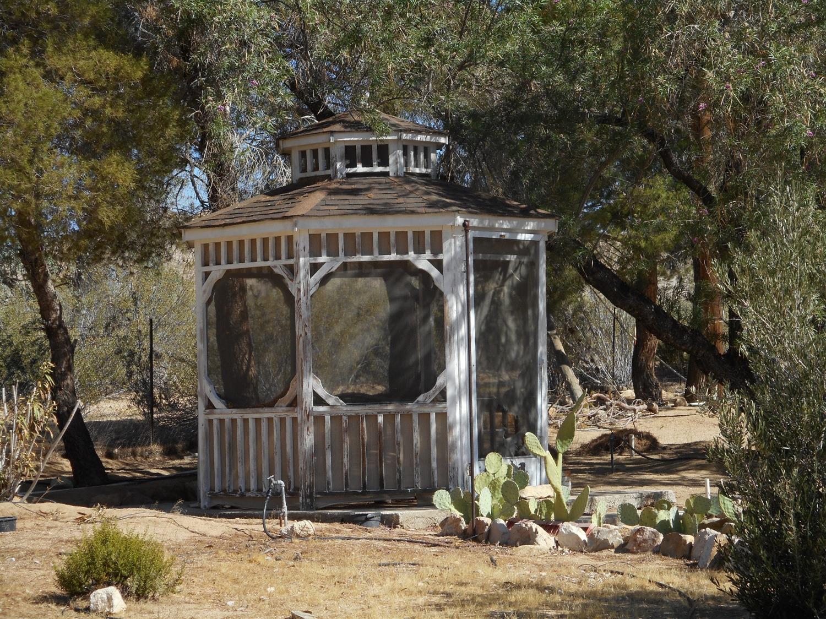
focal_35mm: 102
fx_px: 2433
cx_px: 413
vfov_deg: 14.5
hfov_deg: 19.3
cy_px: 310
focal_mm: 18.2
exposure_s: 1/250
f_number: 5.8
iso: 80
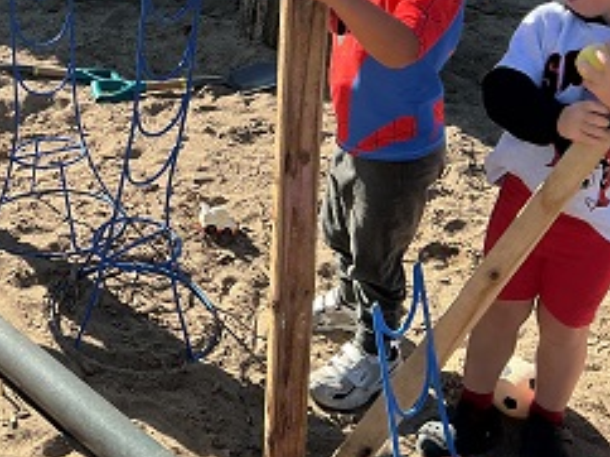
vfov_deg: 23.6
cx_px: 35
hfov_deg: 30.5
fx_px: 1056
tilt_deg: -19.3
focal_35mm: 60
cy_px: 34
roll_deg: -0.7
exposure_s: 1/816
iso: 25
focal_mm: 3
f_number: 1.8
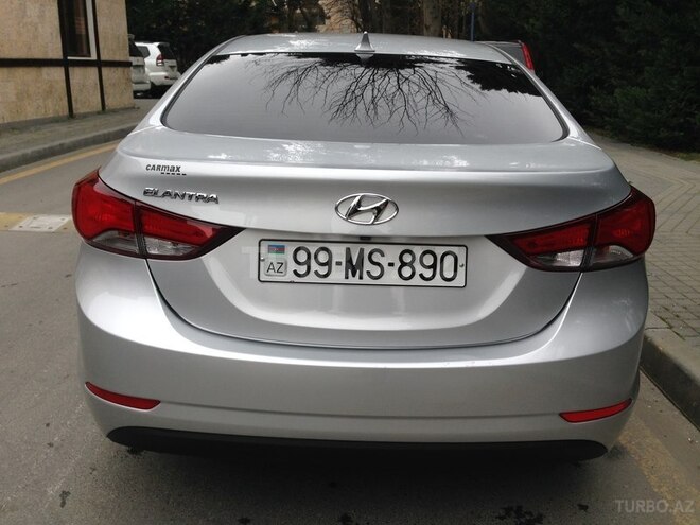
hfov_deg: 55.4
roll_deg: -0.2
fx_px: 667
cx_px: 350
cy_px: 262
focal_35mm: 33
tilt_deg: -16.8
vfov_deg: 42.9
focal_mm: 4.12
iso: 50
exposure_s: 1/433
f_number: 2.4
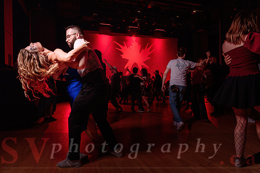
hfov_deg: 73.7
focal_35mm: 24
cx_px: 130
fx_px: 173
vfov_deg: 53.2
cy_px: 86
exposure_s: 1/160
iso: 1000
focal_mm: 24
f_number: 3.2
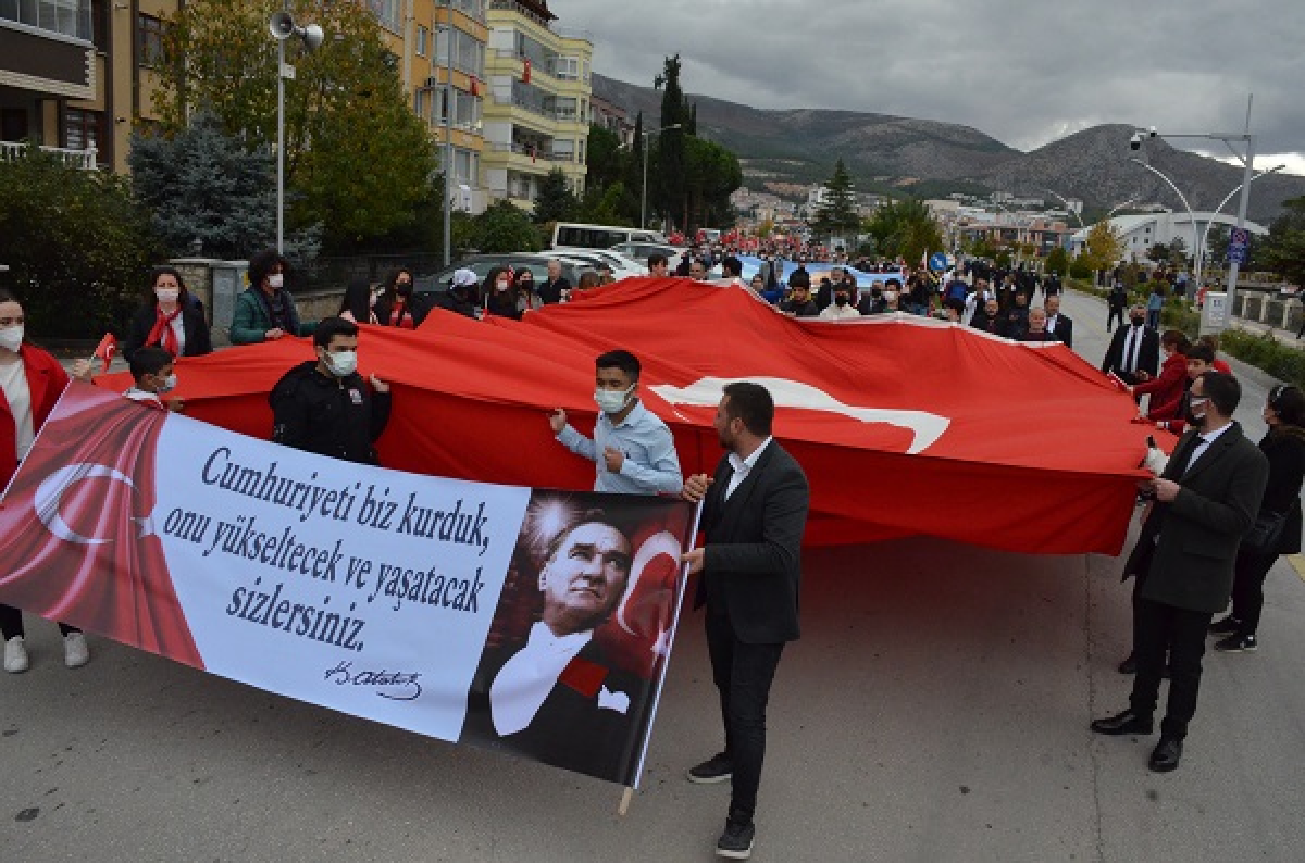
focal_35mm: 27
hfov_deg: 67.5
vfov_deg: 47.7
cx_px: 652
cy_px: 432
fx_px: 976
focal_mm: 18
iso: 2500
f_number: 14
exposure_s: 1/640
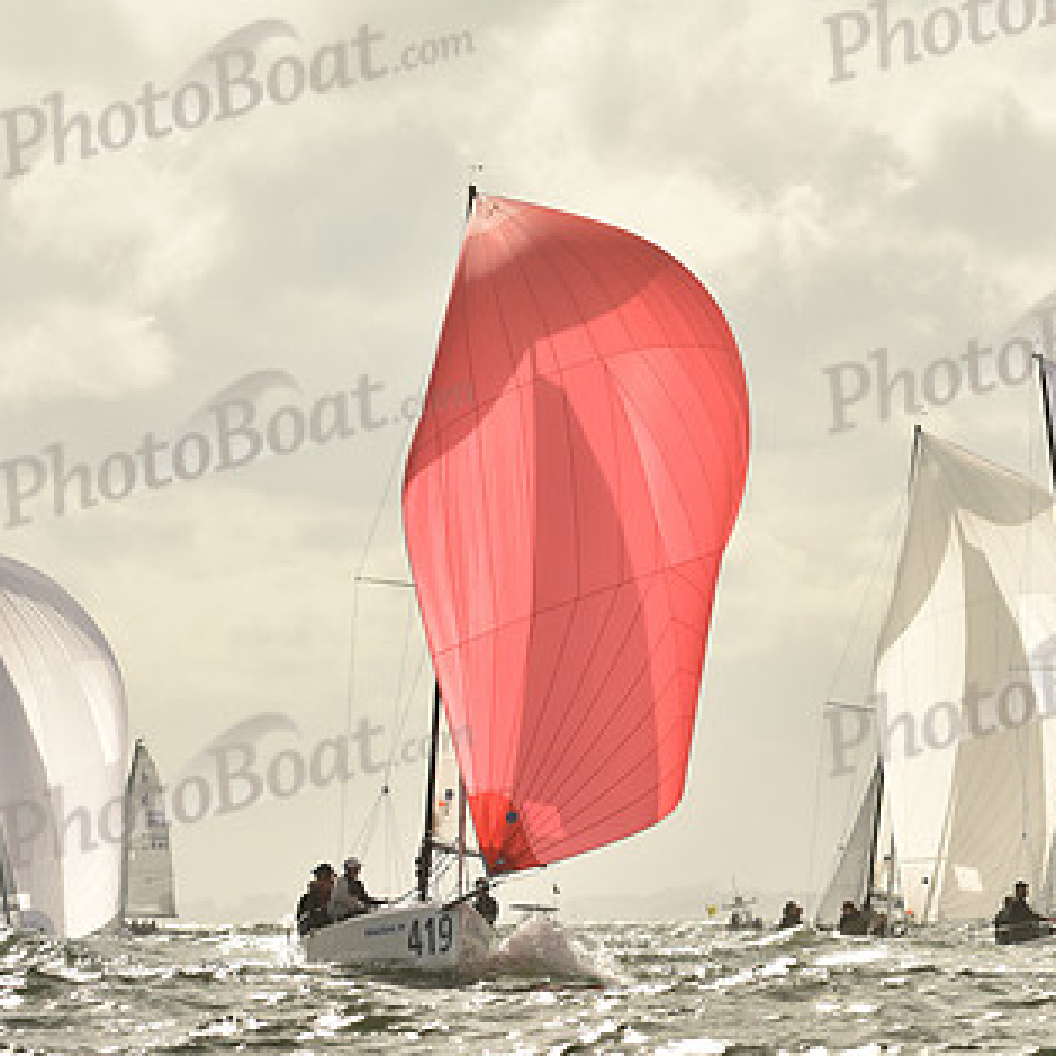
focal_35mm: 331
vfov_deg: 5.3
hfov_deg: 5.3
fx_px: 11424
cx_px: 649
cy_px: 219
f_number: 7.1
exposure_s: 1/2000
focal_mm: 210
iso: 320
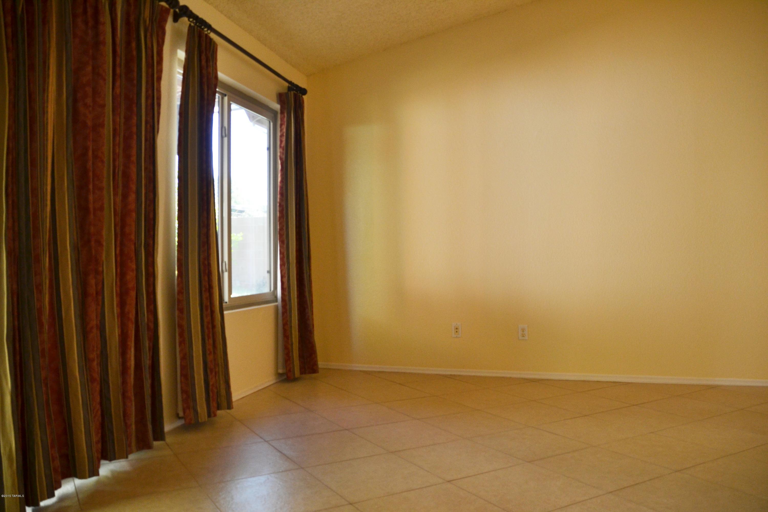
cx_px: 384
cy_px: 256
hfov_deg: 61.9
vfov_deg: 43.6
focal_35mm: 30
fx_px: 640
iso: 400
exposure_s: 1/60
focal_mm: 20
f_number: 4
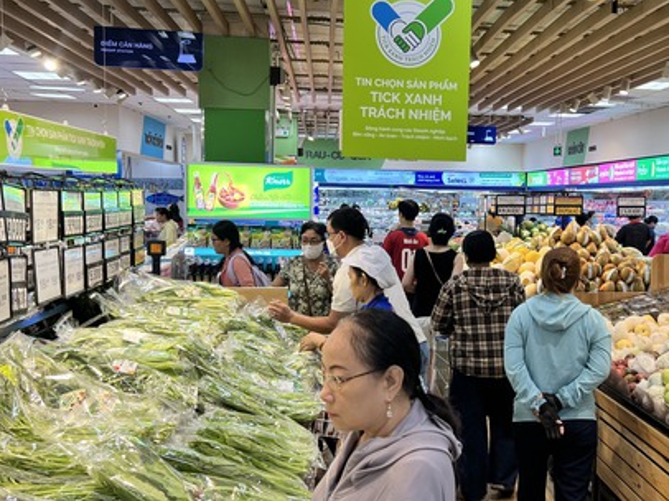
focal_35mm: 41
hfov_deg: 45.0
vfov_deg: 35.1
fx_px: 792
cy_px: 257
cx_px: 453
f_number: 1.5
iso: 64
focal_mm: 5.7
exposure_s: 1/100
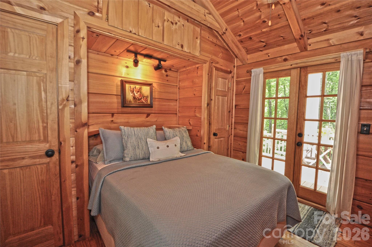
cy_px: 124
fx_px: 155
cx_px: 186
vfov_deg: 77.2
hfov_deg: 100.5
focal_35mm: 15
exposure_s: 1/60
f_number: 4
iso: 500
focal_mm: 10
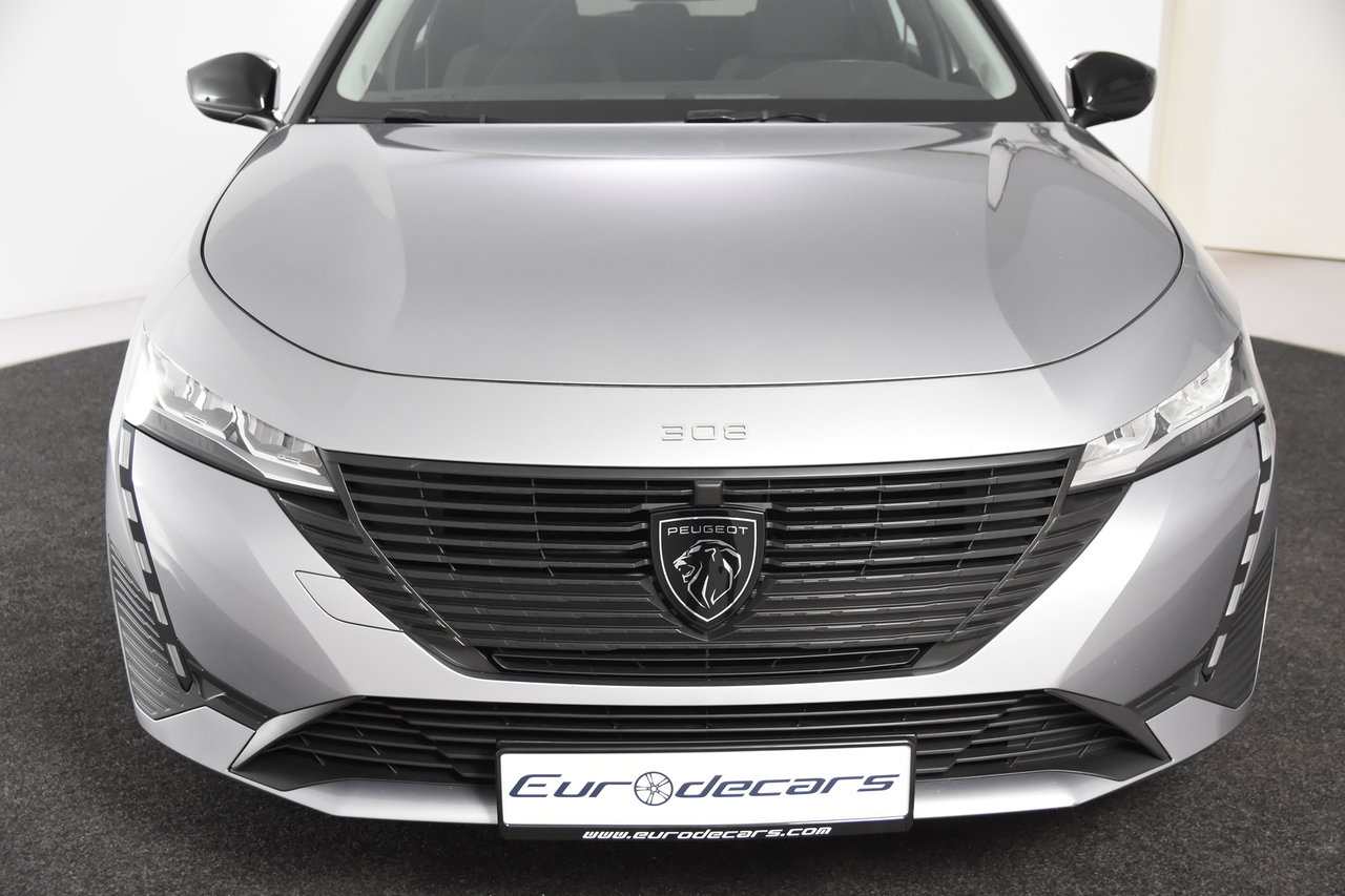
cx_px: 672
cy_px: 448
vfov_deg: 31.9
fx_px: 1569
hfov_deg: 46.4
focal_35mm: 42
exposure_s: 1/80
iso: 1600
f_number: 4.5
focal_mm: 28
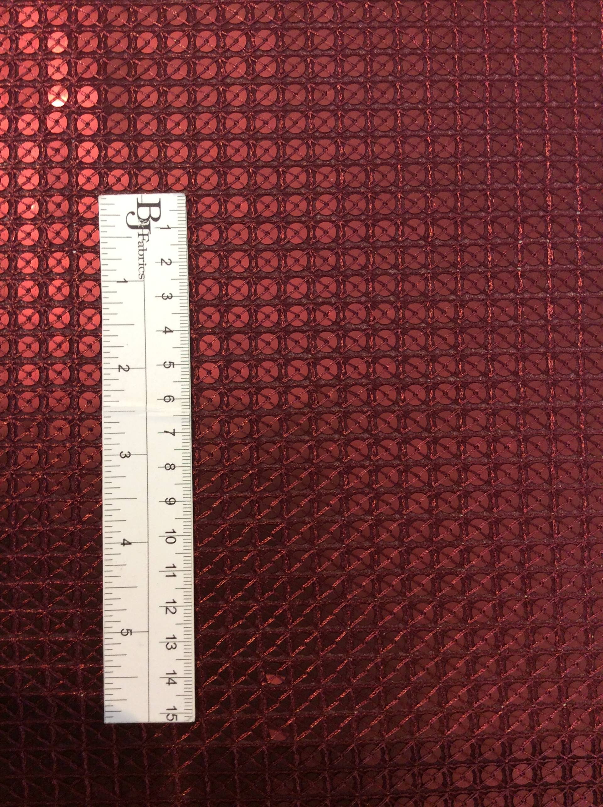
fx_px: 745
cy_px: 404
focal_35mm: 32
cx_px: 302
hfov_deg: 44.1
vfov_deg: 56.9
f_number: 2.4
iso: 64
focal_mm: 3.3
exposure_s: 1/24
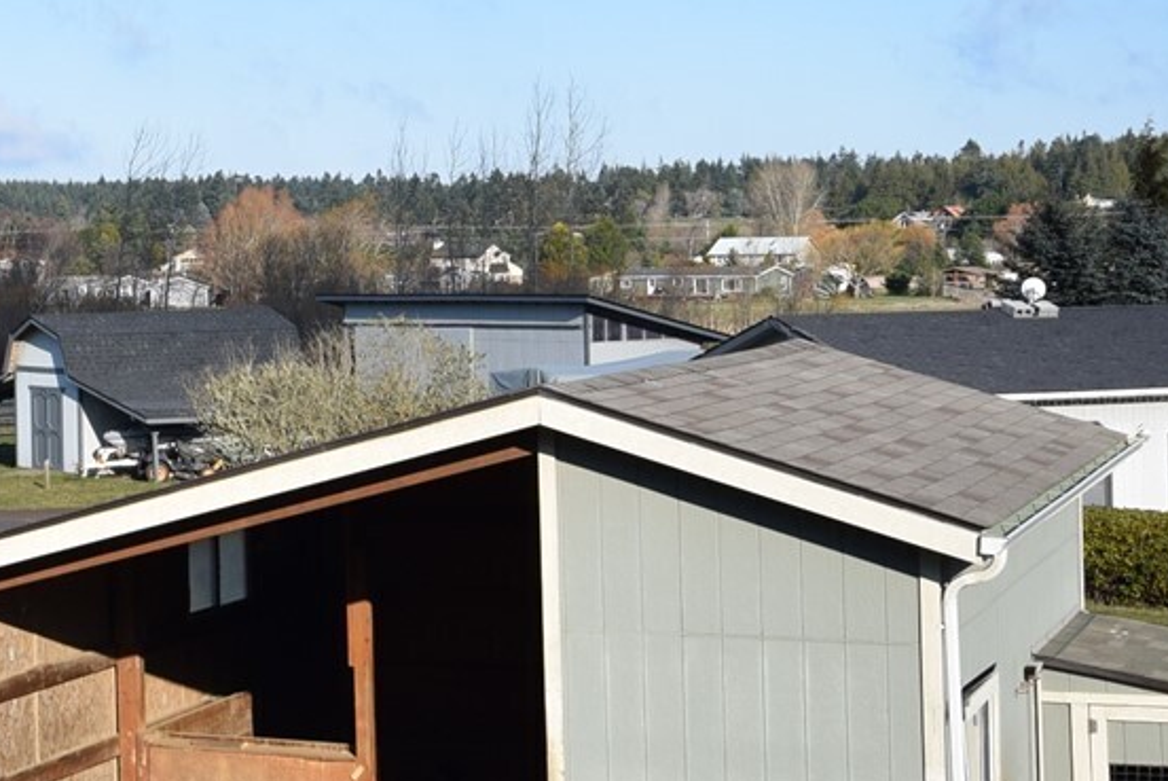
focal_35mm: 92
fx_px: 2987
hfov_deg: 20.8
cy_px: 231
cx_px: -195
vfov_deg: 14.9
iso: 200
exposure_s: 1/320
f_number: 9
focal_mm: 20
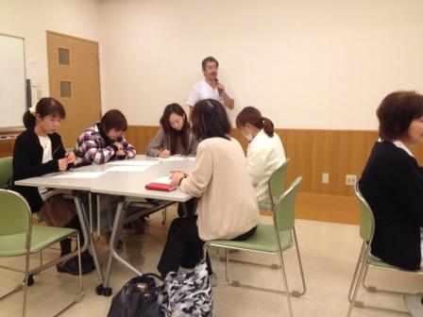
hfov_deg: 52.6
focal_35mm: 35
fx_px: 428
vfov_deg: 40.7
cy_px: 158
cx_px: 212
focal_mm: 4.28
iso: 64
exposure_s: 1/20
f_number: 2.4
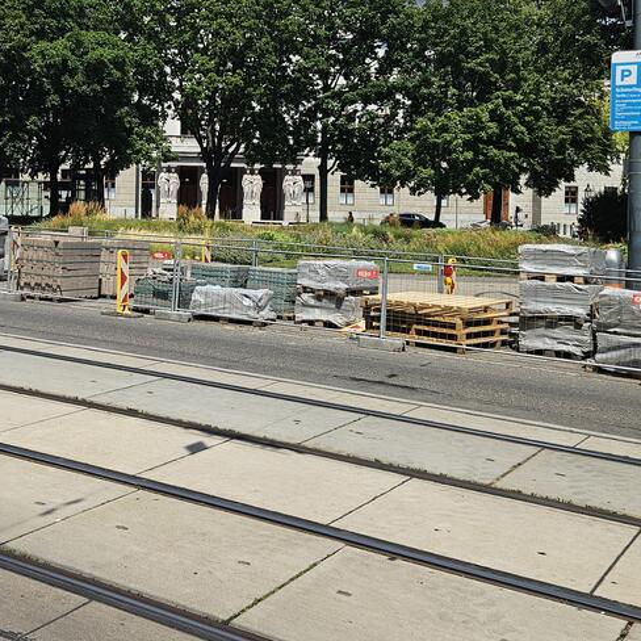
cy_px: 179
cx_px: 200
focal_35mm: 48
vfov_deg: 34.8
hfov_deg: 34.9
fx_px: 1006
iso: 25
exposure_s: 1/2531
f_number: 1.8
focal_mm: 5.4
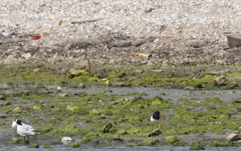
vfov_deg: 0.8
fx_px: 10439
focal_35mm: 1589
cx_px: 156
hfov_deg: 1.3
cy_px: 112
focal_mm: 600
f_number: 11
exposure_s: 1/500
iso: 400
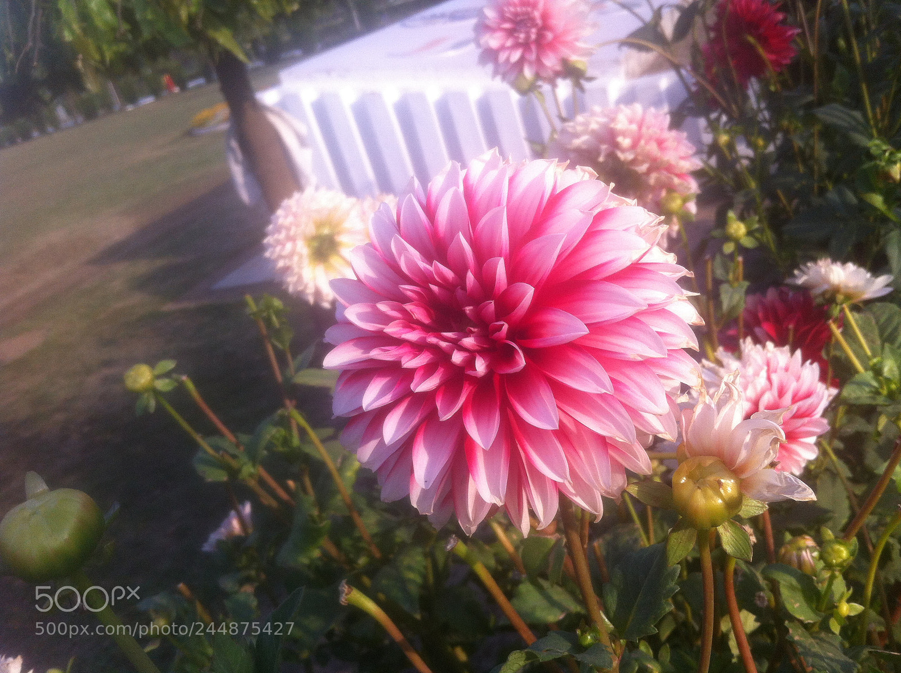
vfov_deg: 40.6
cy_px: 336
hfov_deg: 52.7
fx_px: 910
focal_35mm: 35
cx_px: 450
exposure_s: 1/444
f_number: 2.8
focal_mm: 3.85
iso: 80
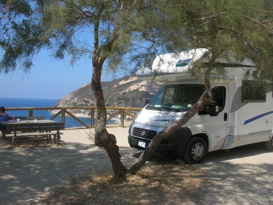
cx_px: 136
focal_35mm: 35
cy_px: 102
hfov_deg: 52.7
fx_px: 276
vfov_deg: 40.7
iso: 50
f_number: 5.6
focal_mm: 5.8
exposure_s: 1/330
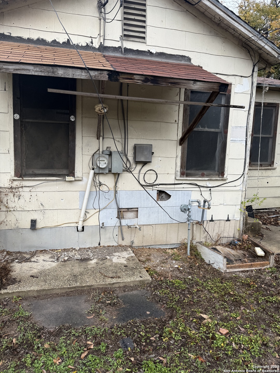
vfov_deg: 71.6
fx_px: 259
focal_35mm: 24
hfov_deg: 56.8
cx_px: 140
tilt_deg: -5.4
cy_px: 186
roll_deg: +0.7
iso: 80
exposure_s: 1/1046
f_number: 1.78
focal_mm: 6.76
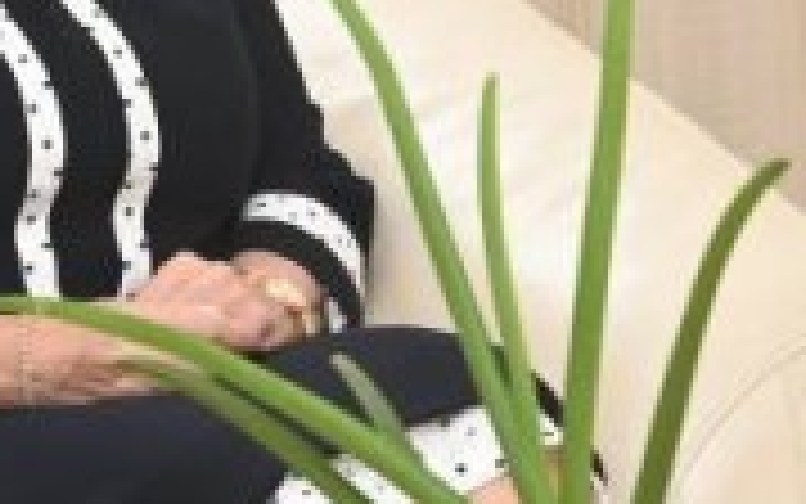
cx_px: 1094
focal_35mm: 250
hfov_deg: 8.3
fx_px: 5493
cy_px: 9
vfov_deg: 5.2
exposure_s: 1/125
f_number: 7.1
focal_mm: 55
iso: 3200
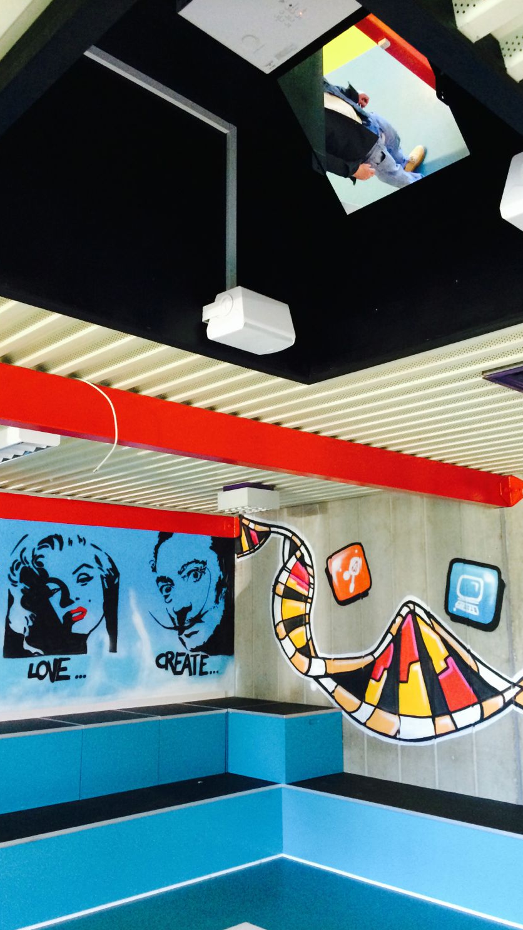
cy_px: 468
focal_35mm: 33
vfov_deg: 59.5
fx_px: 813
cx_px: 264
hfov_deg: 35.6
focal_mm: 4.12
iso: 250
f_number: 2.2
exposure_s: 1/30
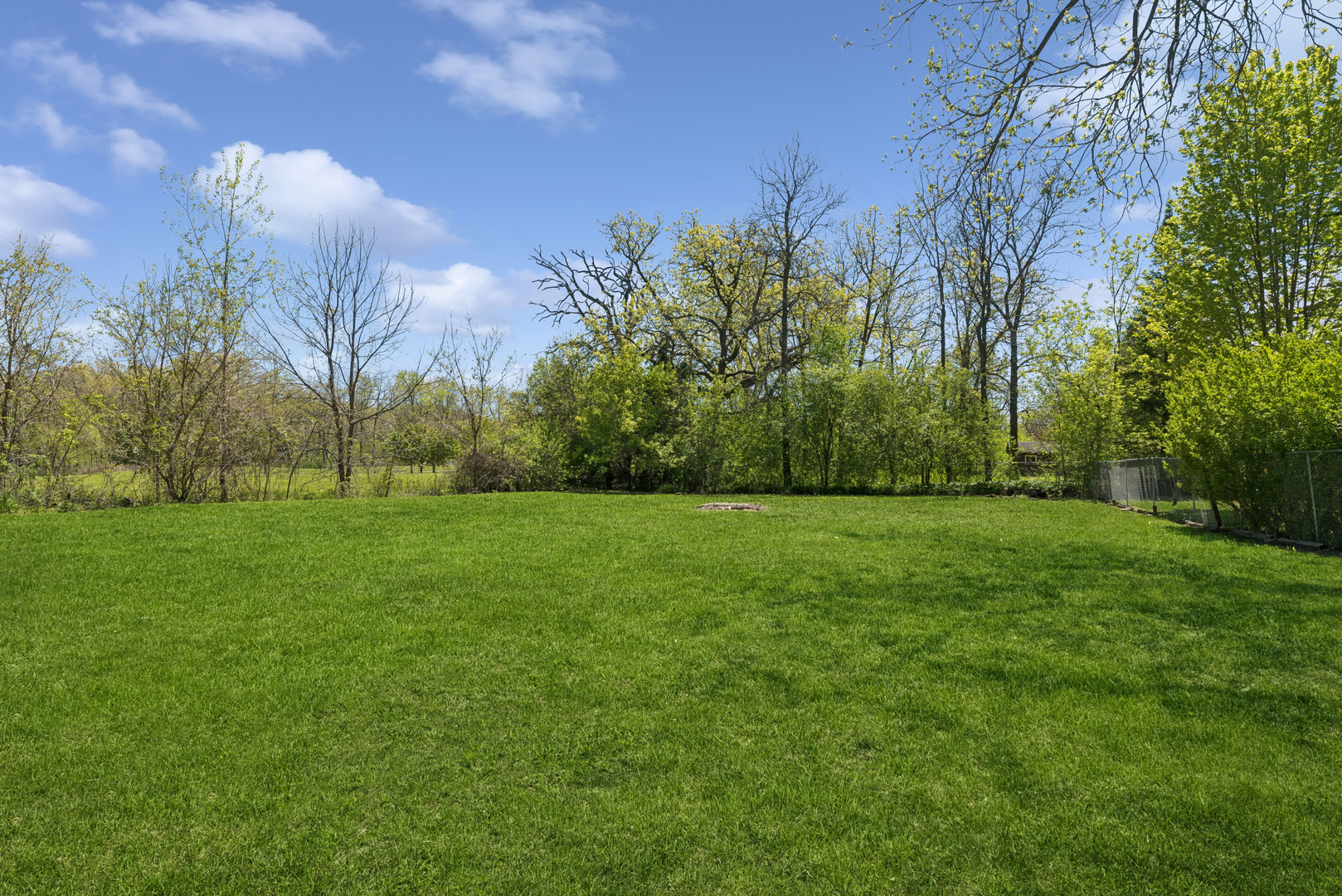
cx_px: 671
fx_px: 634
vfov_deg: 70.5
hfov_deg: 93.3
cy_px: 448
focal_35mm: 17
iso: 200
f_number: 11
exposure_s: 1/320
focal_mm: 17
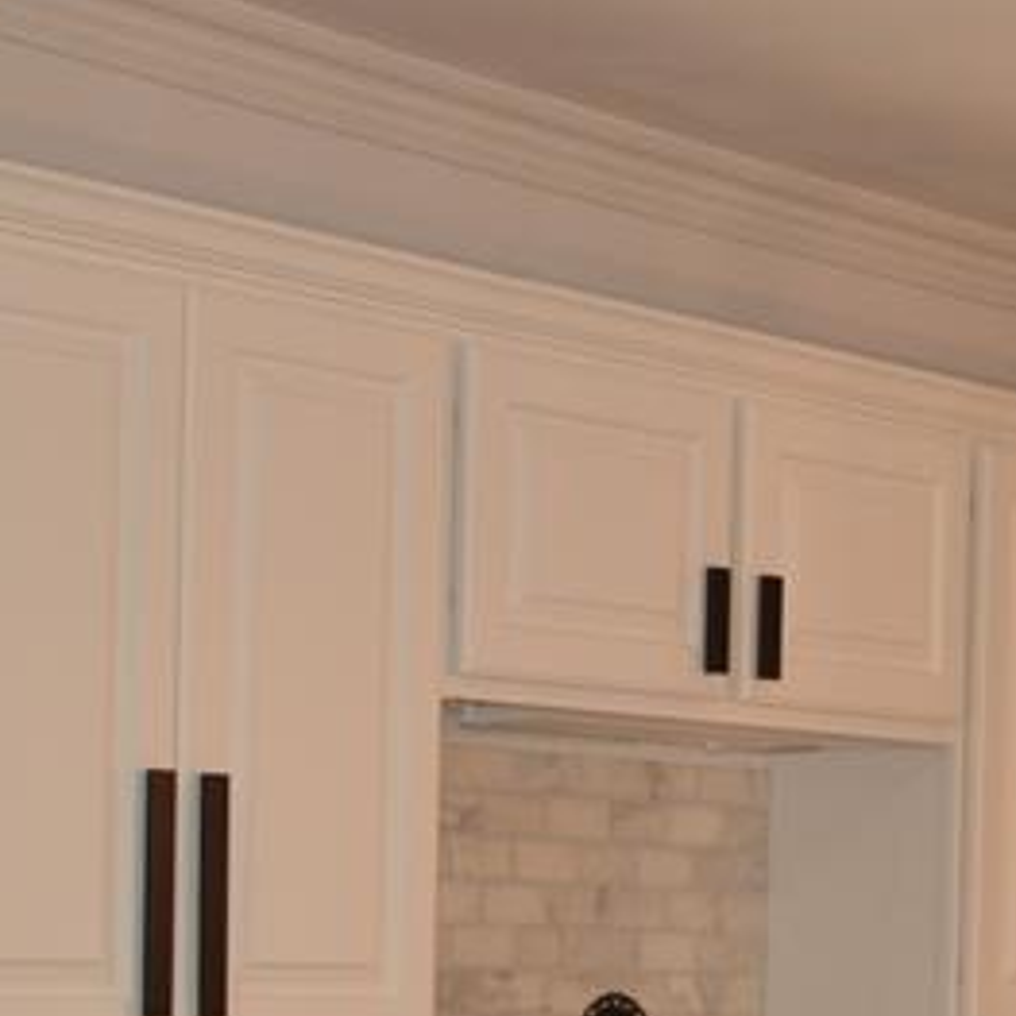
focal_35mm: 109
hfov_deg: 15.6
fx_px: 3619
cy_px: 1155
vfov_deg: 15.5
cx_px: 1078
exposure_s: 1/80
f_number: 4
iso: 400
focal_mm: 22
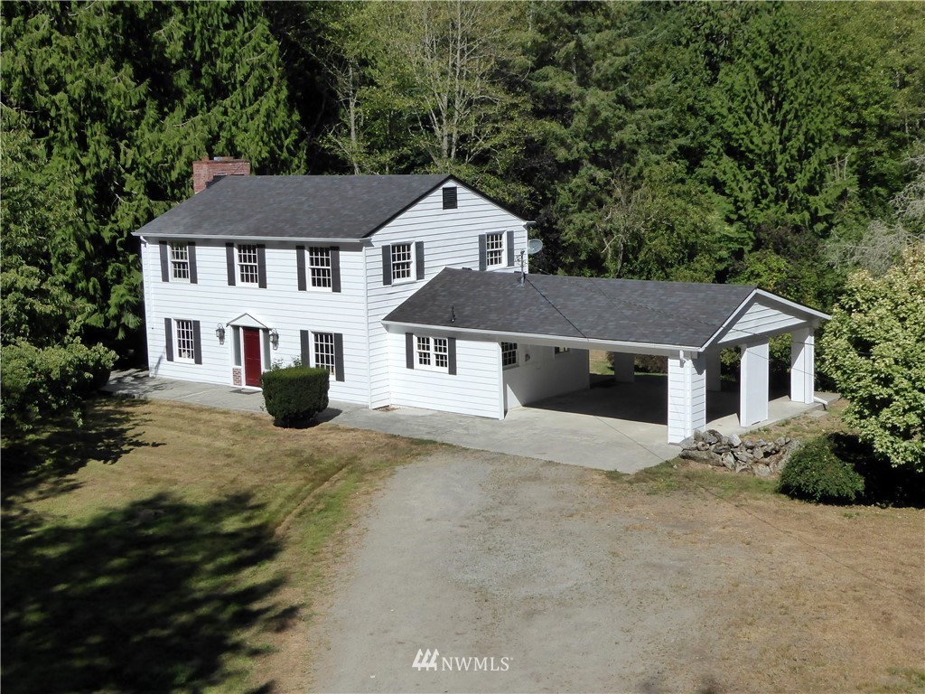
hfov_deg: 36.2
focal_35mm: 53
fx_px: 1416
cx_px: 462
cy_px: 347
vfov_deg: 27.5
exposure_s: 1/800
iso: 160
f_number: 5.6
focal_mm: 9
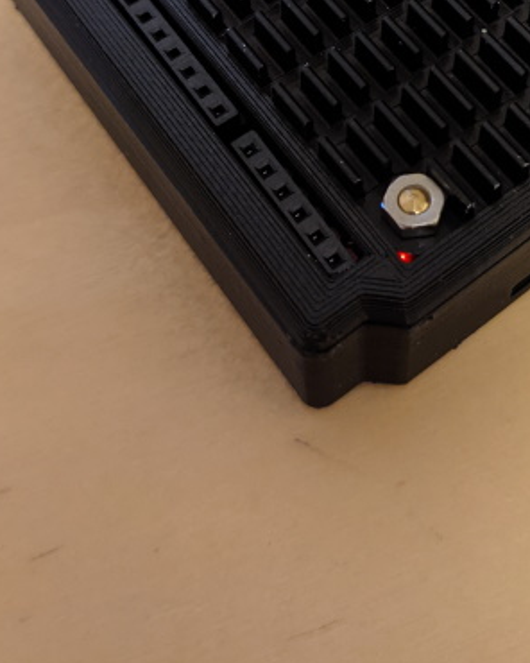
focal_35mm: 57
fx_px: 1118
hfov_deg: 26.3
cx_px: 398
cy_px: -29
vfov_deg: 30.3
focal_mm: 4.38
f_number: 1.73
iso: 572
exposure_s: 1/24
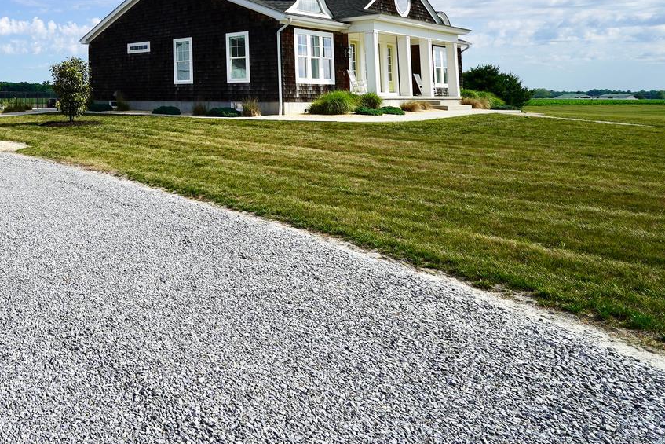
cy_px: 56
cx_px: -15
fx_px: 536
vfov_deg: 41.9
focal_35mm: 29
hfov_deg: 50.2
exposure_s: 1/250
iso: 100
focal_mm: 12
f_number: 10
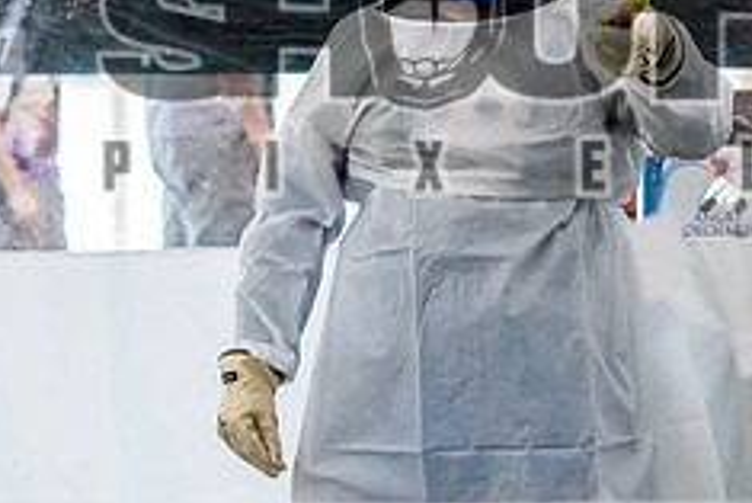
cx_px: 386
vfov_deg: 8.7
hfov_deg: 13.0
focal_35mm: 158
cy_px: 28
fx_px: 3302
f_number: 2
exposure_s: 1/500
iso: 400
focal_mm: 50
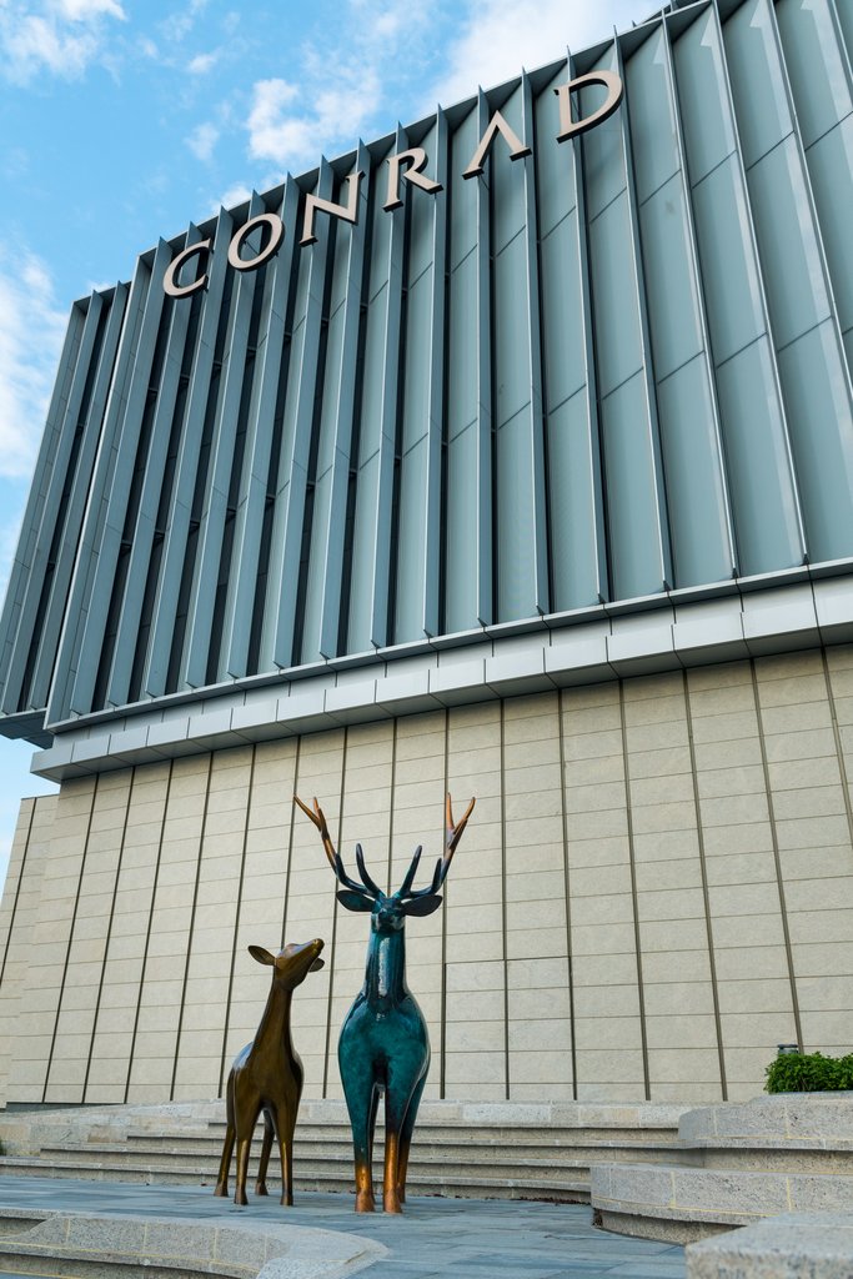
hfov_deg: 45.0
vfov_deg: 63.7
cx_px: 426
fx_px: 1030
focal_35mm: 29
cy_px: 640
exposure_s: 1/320
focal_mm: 29
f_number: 5.6
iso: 250
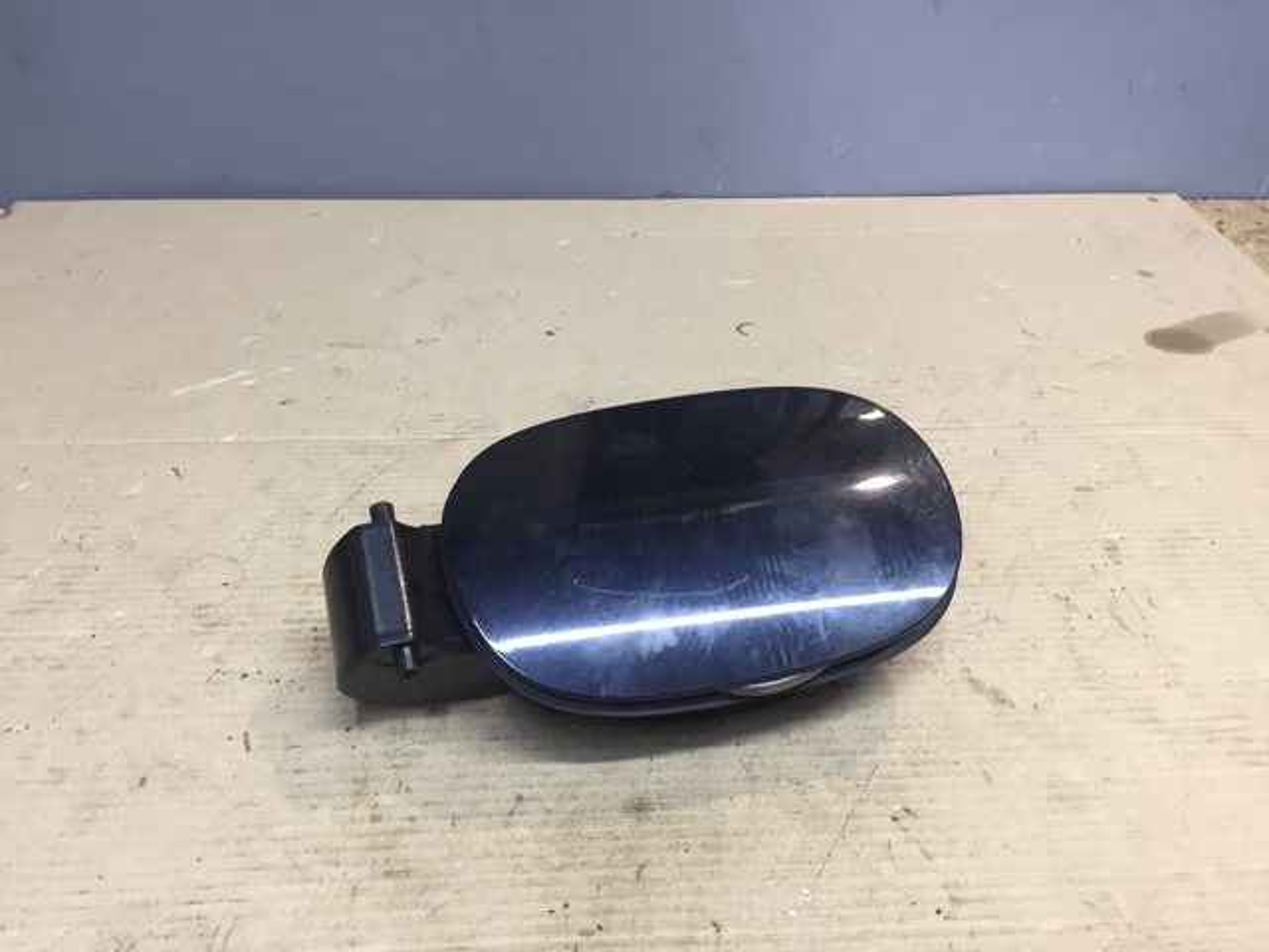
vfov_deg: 48.2
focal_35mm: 29
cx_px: 634
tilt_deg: -37.3
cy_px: 476
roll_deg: -2.0
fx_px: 1063
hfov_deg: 61.7
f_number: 2.2
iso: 80
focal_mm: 4.15
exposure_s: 1/33
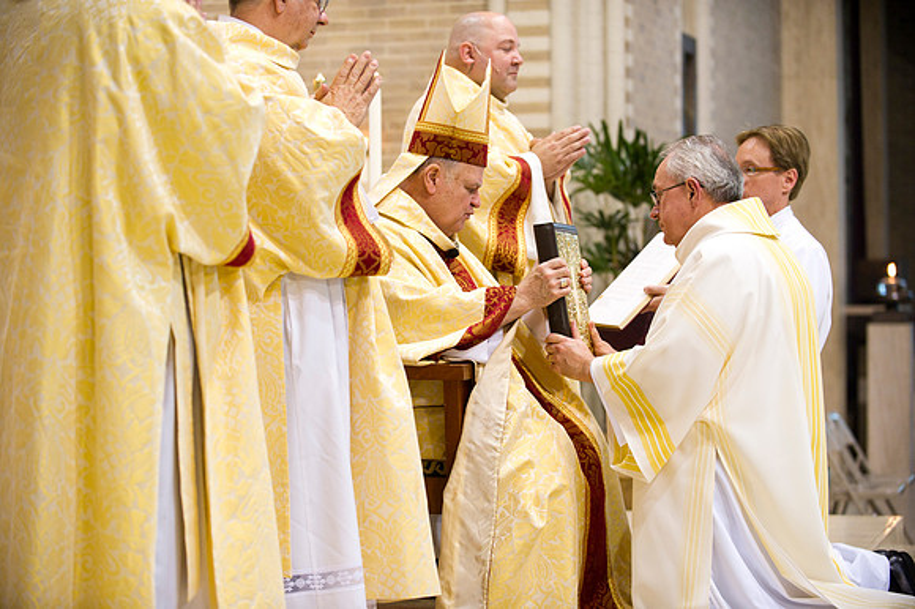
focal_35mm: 86
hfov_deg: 23.7
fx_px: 2185
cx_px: 458
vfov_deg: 15.9
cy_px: 304
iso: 2000
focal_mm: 86
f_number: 2.8
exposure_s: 1/100
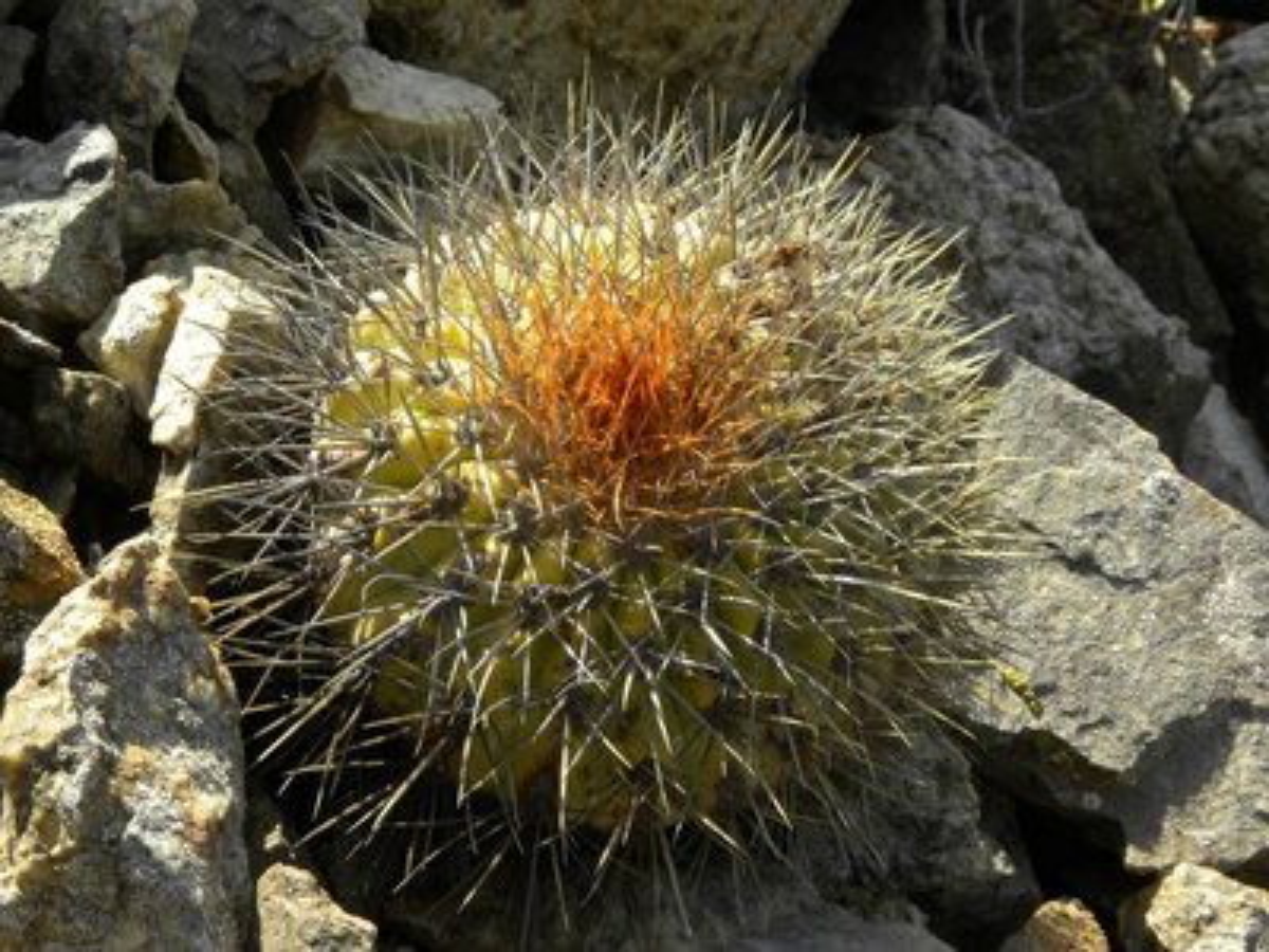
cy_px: 476
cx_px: 634
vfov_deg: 25.2
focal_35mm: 58
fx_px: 2126
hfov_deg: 33.2
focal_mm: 10.3
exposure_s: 1/71.6
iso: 64
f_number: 8
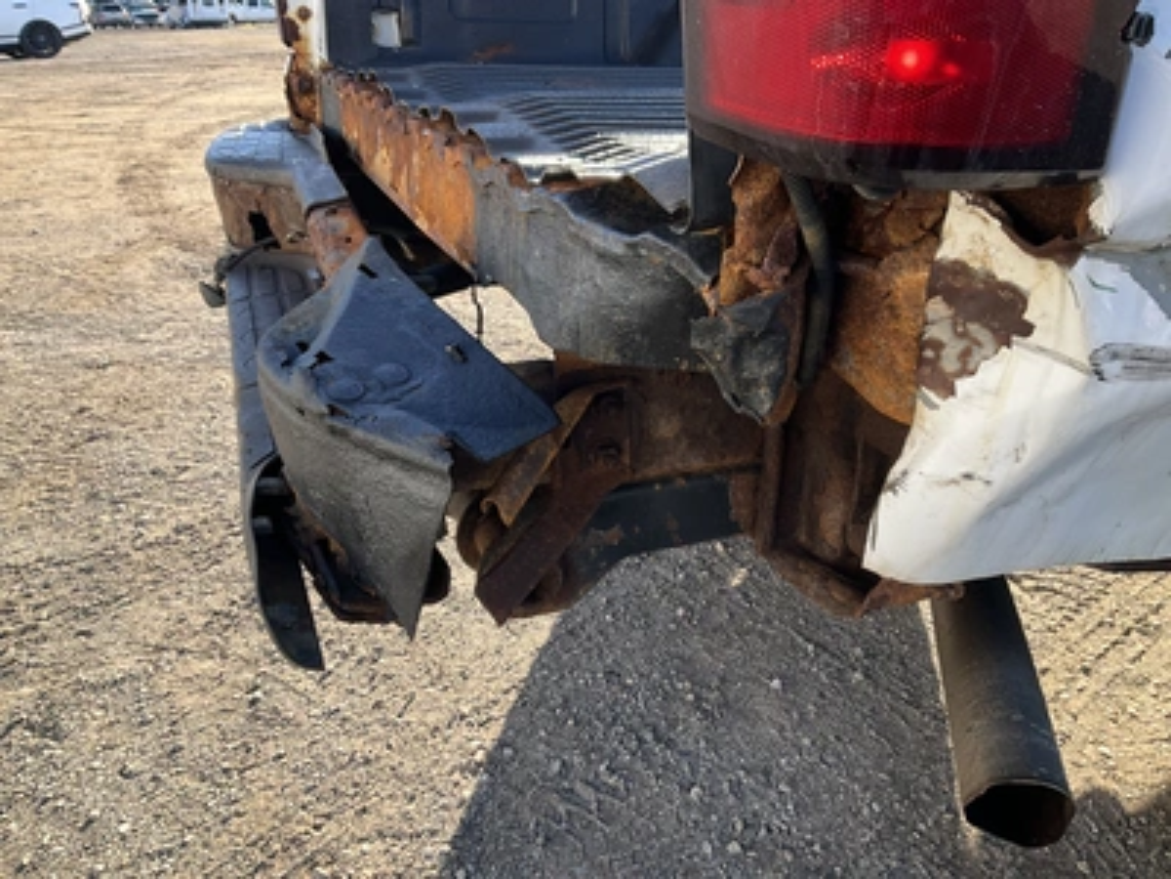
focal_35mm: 29
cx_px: 586
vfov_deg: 48.2
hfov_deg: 61.7
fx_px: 981
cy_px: 440
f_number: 1.8
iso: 25
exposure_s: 1/294
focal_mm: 3
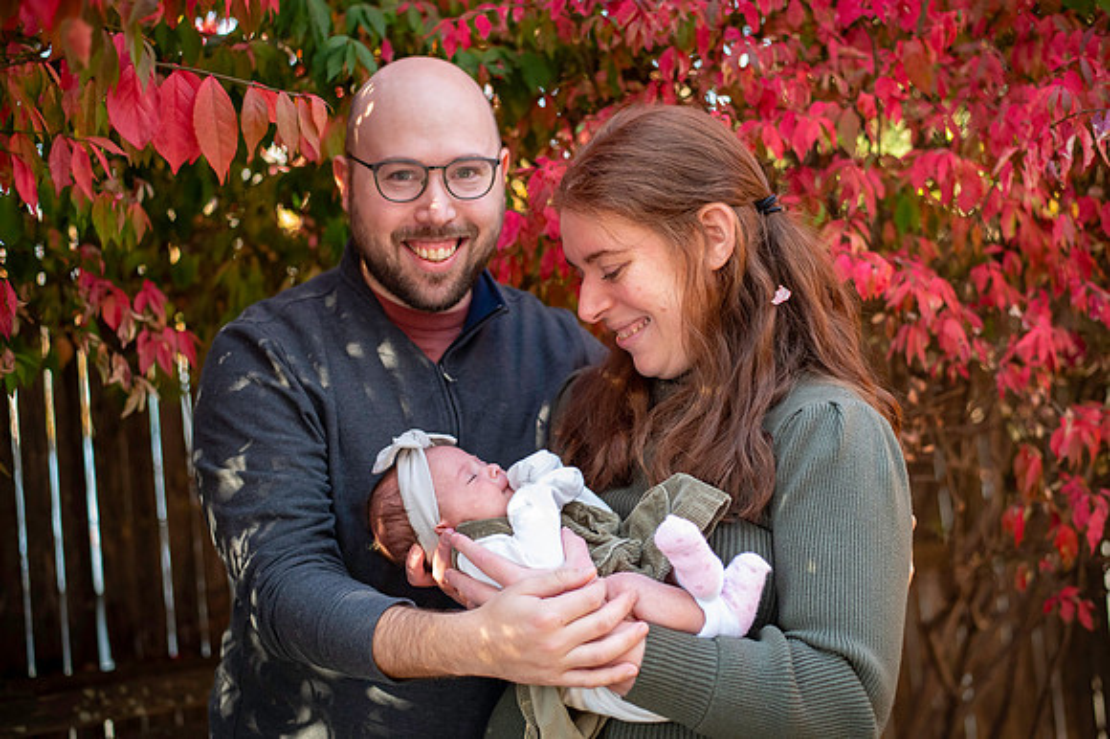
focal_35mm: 50
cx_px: 555
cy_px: 370
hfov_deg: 39.6
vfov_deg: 27.0
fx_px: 1541
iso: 3200
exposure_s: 1/2500
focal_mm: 50
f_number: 2.5
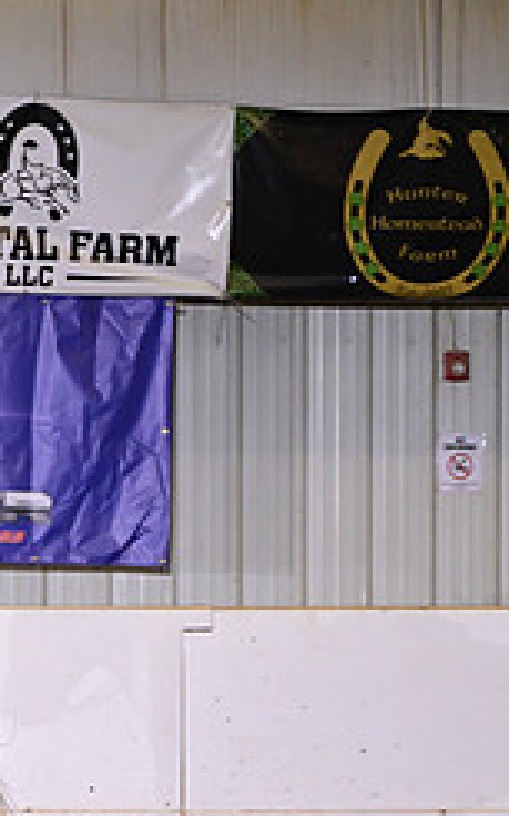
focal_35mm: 482
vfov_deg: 4.4
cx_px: -452
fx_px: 10704
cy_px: 518
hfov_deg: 2.7
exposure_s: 1/200
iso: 2000
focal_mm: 200
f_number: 4
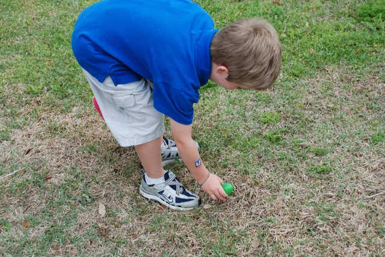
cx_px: 192
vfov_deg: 22.7
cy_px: 128
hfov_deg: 33.4
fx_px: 642
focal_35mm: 60
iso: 100
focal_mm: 40
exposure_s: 1/125
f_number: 5.6
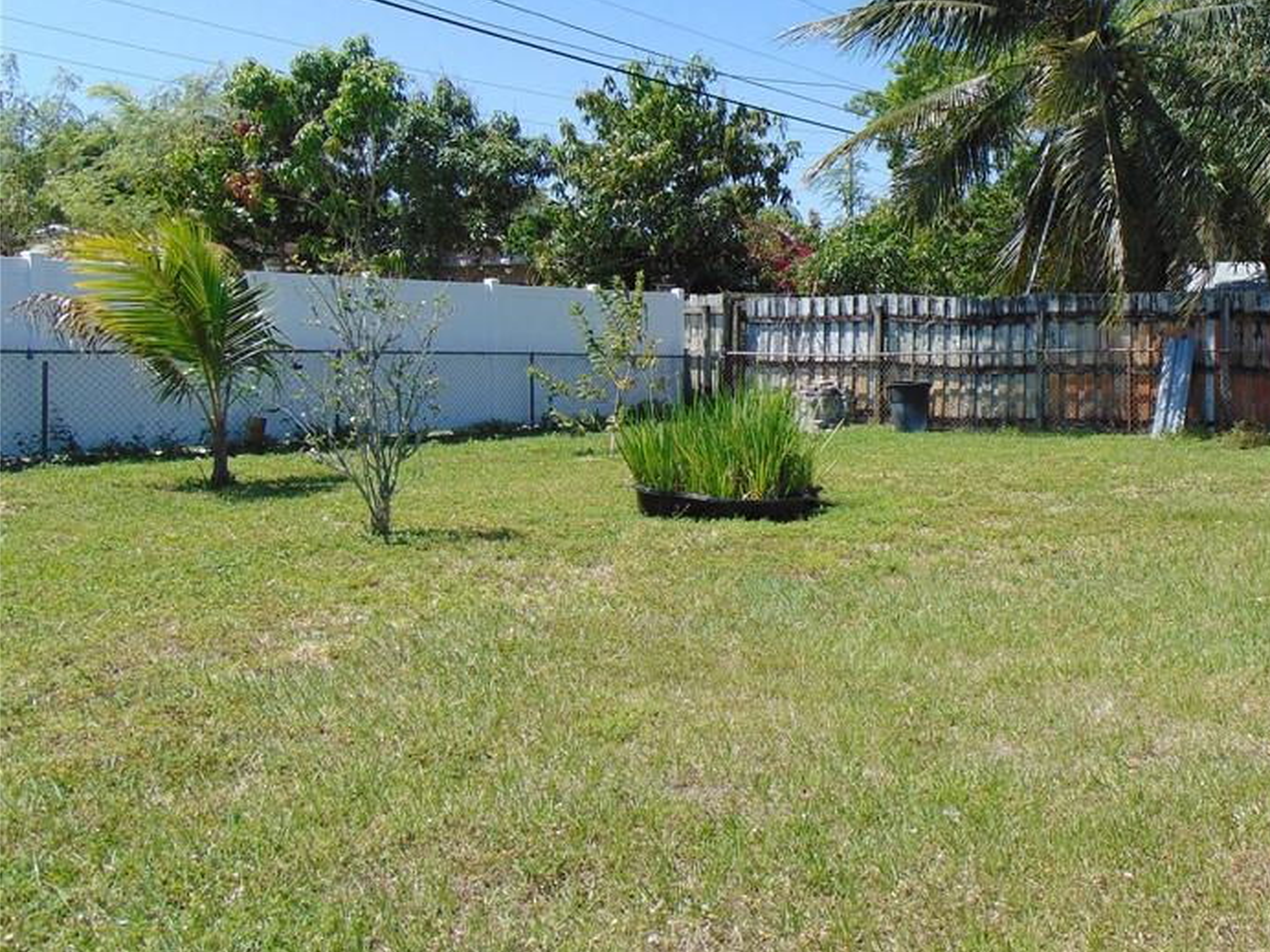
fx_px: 1357
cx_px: 938
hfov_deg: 48.4
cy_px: 433
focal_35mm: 37
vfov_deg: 38.6
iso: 80
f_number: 7.7
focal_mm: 4.5
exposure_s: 1/200
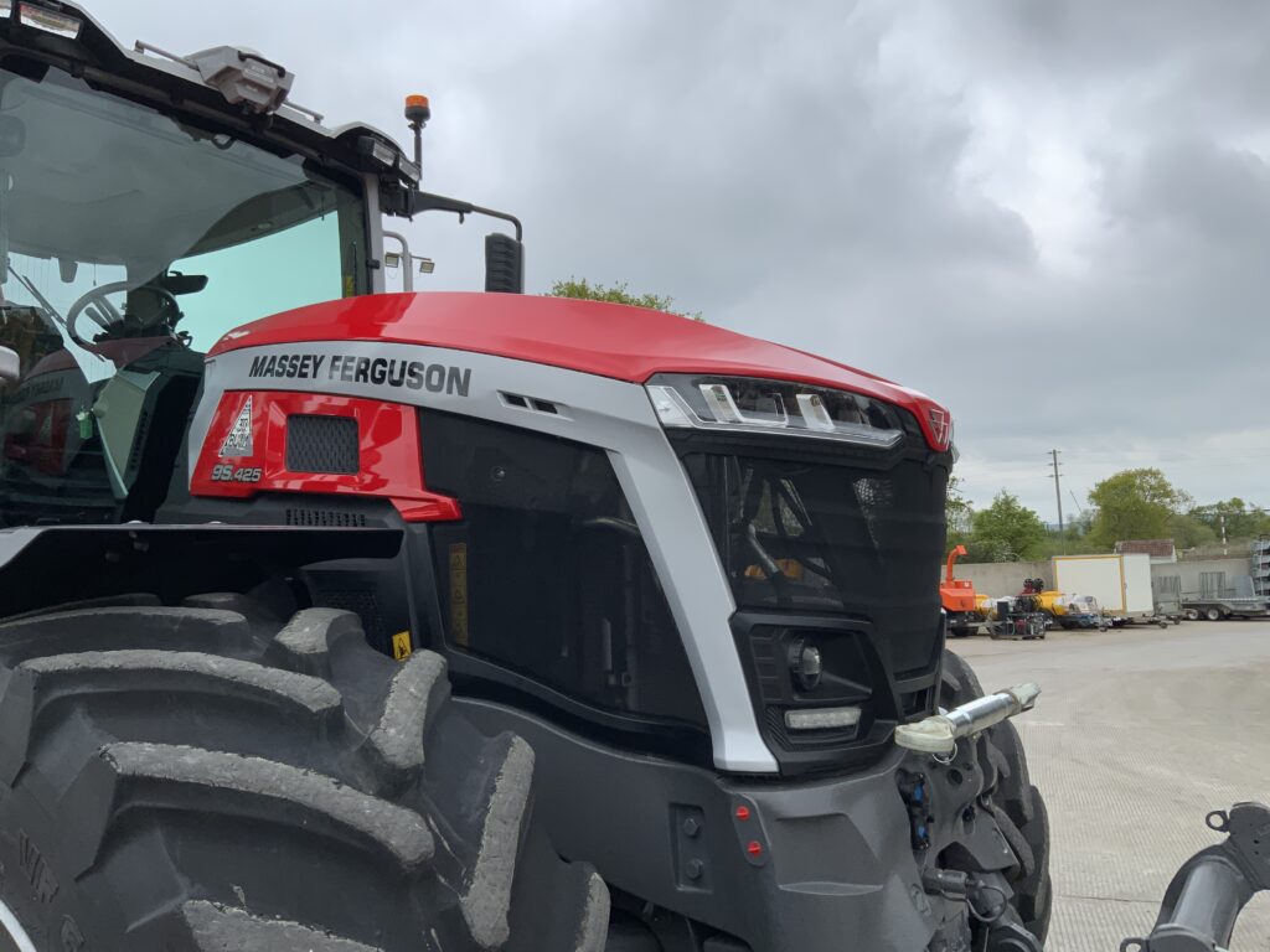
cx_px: 635
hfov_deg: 61.7
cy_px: 476
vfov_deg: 48.2
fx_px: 1064
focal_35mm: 29
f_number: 1.8
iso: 16
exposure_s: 1/556
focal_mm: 3
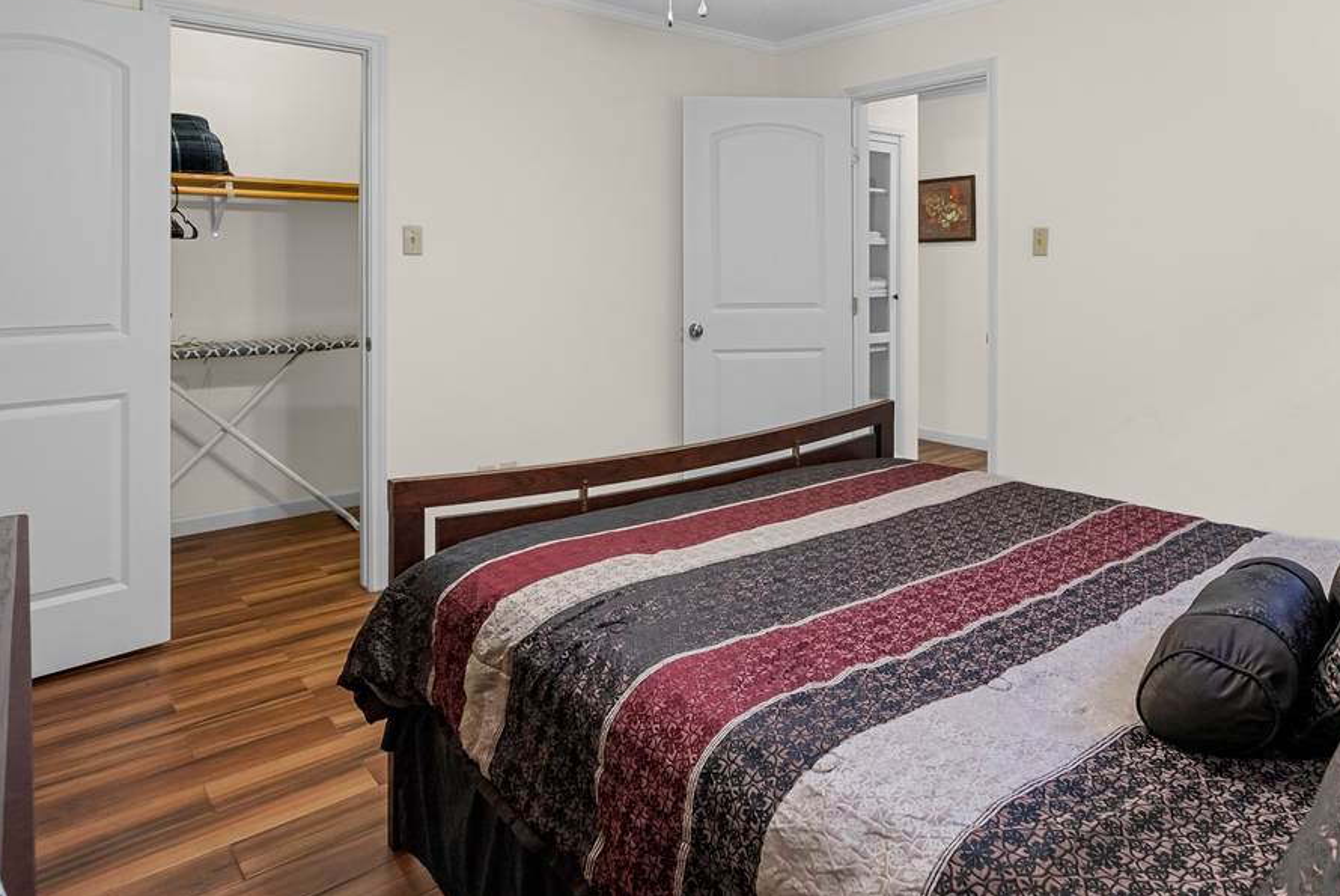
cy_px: 258
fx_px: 857
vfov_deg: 53.4
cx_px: 854
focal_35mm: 23
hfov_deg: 74.5
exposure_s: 1/8
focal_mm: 16
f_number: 8
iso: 1250
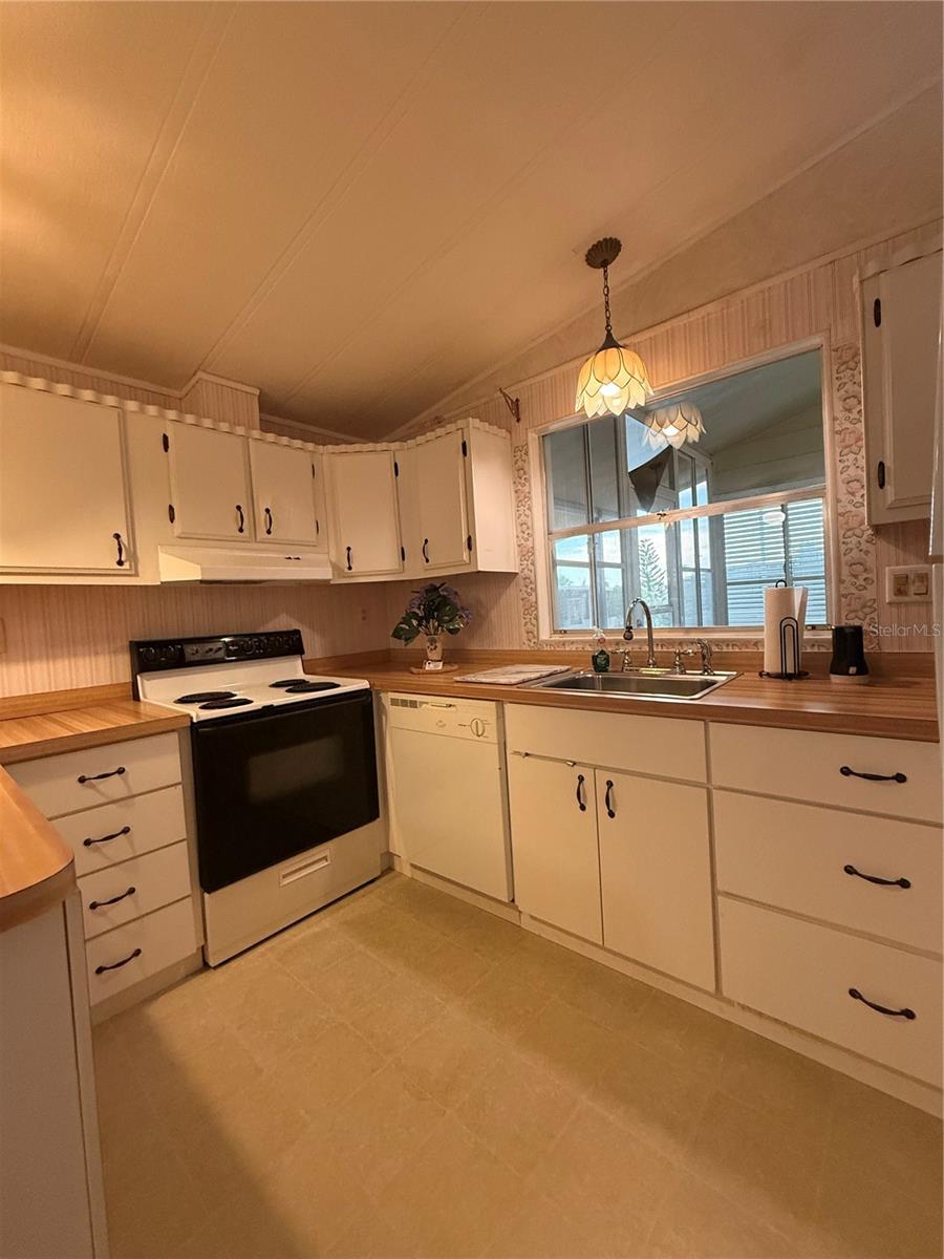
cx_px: 472
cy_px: 630
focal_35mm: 14
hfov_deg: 85.7
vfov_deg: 102.1
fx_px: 509
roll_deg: +3.4
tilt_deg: -1.3
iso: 500
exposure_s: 1/60
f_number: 2.2
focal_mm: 2.22
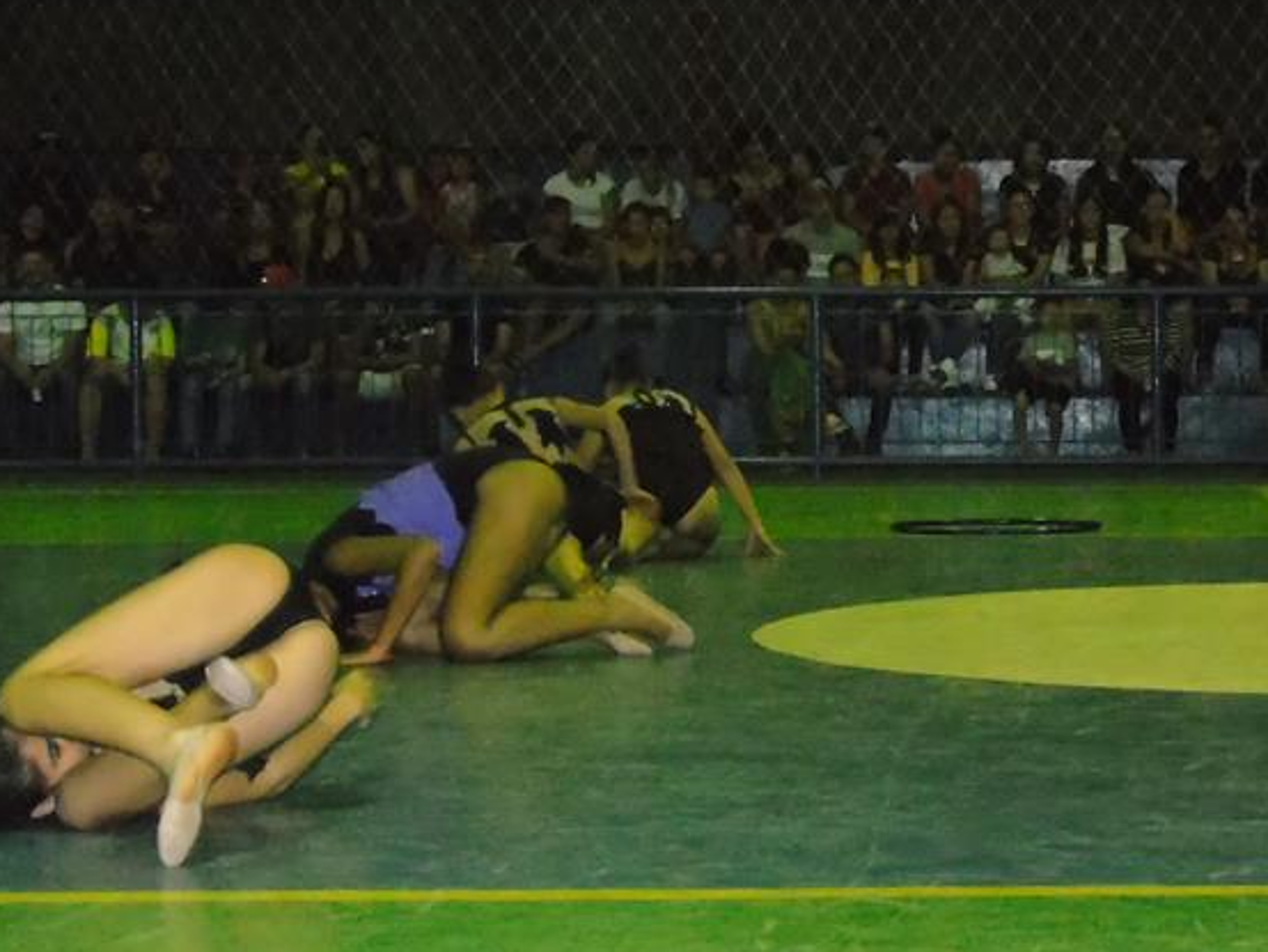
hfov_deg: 19.4
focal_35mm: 100
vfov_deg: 14.8
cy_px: 411
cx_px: 1055
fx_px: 3664
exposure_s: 1/60
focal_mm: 9.6
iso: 1600
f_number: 4.3
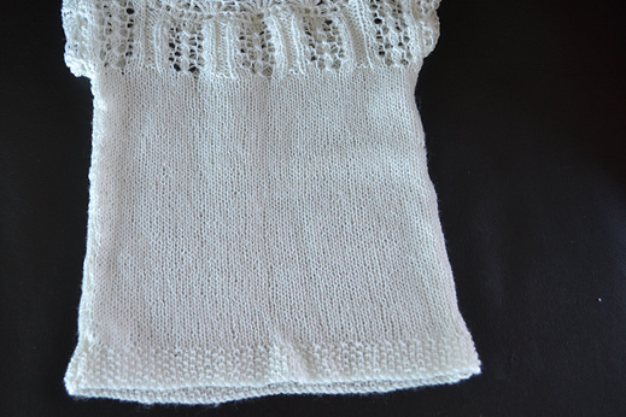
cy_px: 183
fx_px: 643
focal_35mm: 37
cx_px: 244
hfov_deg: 51.5
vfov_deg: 35.9
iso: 400
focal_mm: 20
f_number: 4
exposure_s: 1/60
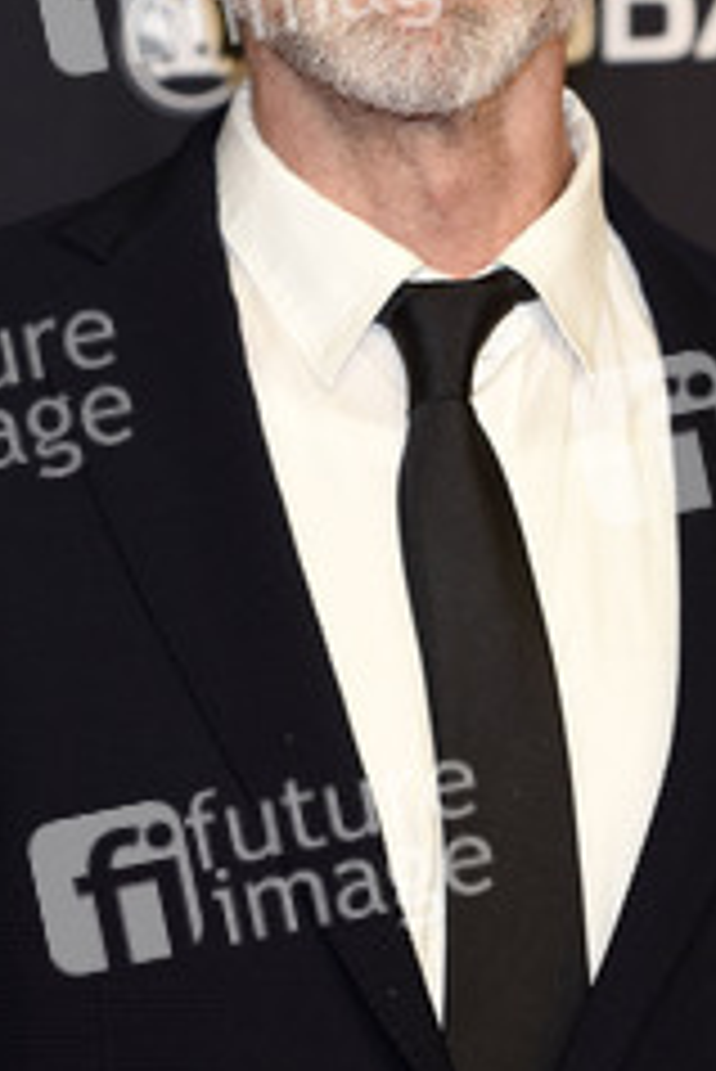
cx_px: 392
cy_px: 194
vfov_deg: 5.6
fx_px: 10868
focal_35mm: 365
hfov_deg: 3.8
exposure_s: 1/320
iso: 640
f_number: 3.5
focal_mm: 145
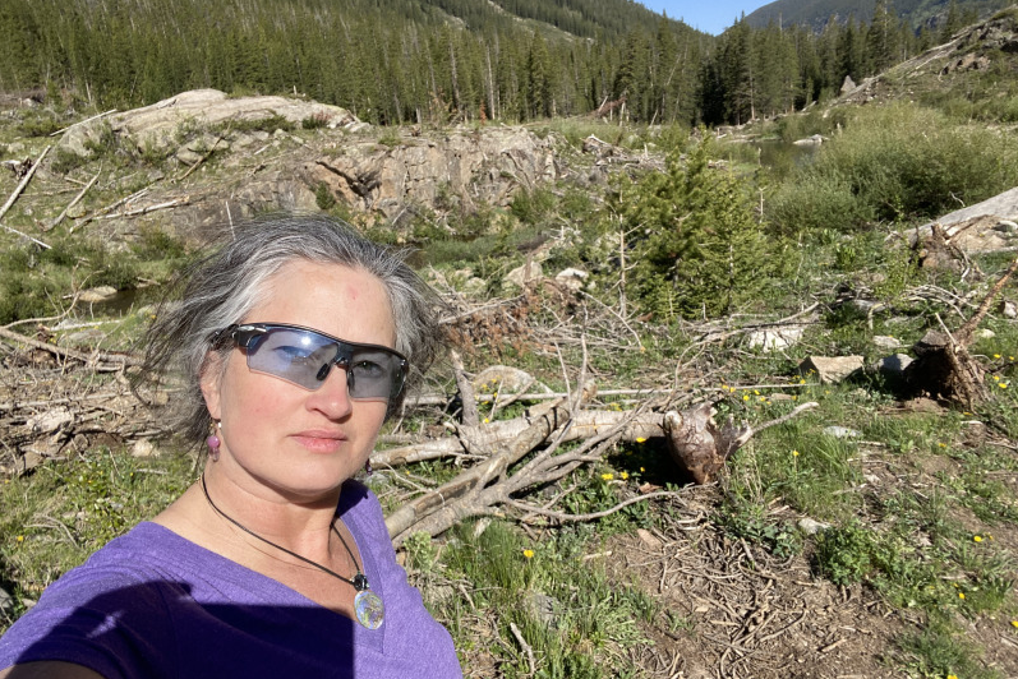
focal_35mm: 24
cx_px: 510
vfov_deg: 53.2
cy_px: 329
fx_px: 679
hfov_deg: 73.7
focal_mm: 2.71
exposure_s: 1/1795
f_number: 2.2
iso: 25
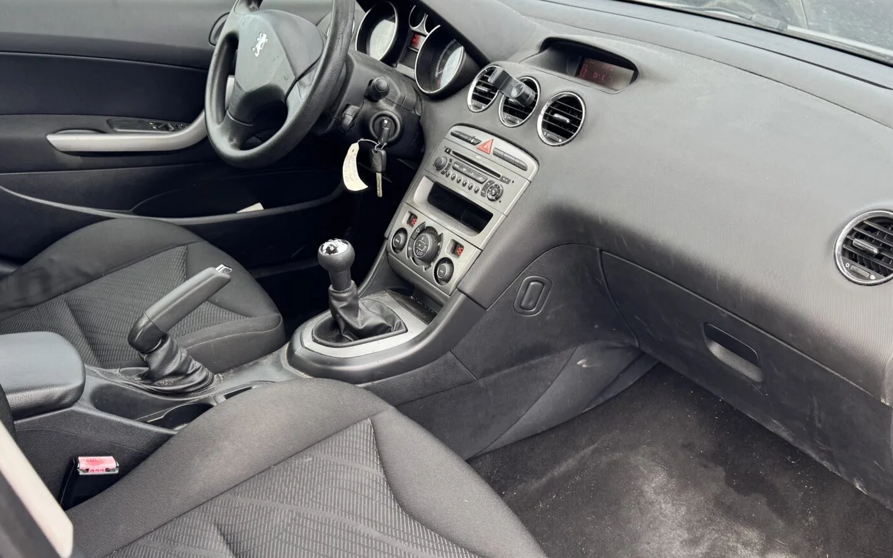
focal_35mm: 35
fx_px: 852
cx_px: 494
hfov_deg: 55.2
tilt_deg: -24.8
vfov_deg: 36.3
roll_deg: -4.6
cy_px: 298
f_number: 1.78
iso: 64
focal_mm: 6.76
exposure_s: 1/151
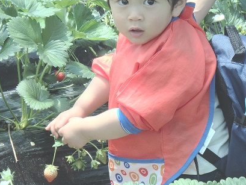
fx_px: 881
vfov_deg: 12.0
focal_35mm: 124
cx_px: 147
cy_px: 80
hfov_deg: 15.9
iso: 125
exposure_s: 1/320
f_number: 5.4
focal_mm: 15.8
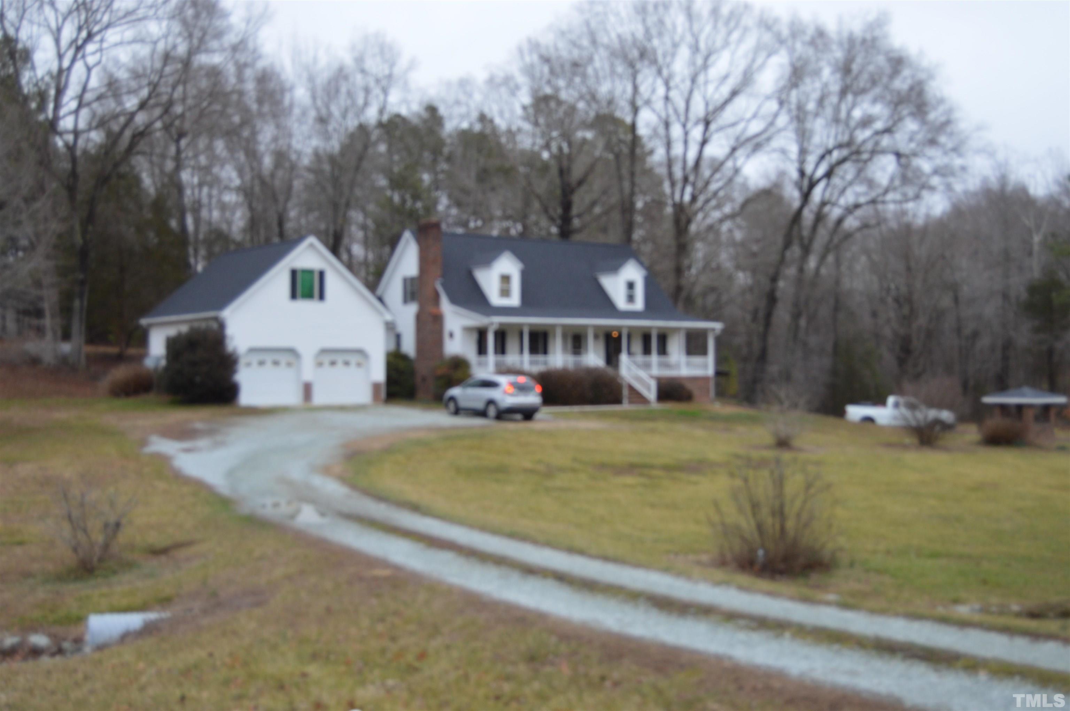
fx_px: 1336
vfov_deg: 29.8
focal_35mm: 45
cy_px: 356
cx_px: 535
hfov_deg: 43.6
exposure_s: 1/80
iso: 400
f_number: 4.5
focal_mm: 30
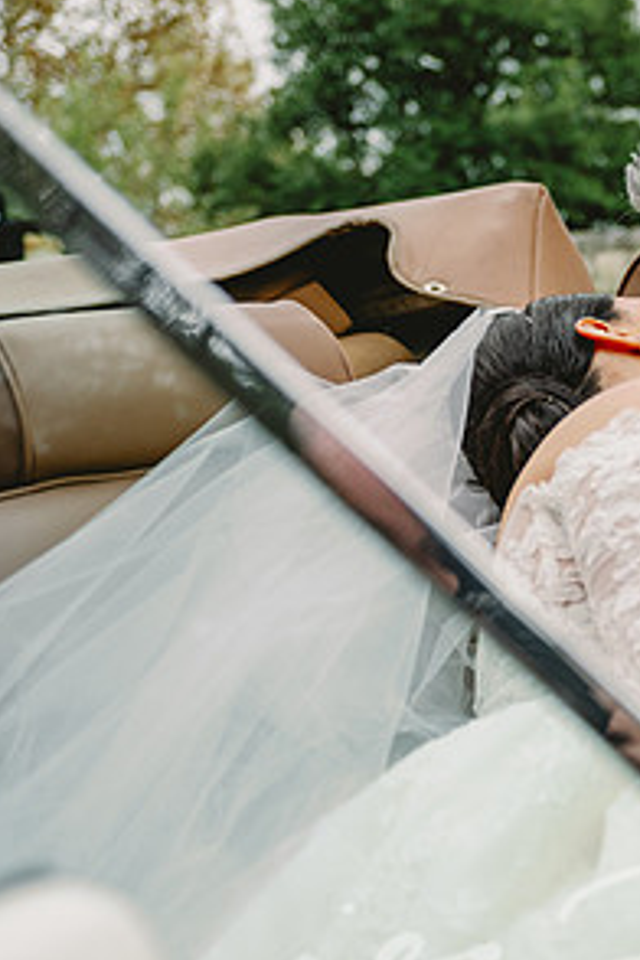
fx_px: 2107
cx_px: 882
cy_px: 606
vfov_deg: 25.6
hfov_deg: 16.2
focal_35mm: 79
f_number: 2.8
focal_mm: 40
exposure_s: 1/640
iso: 400
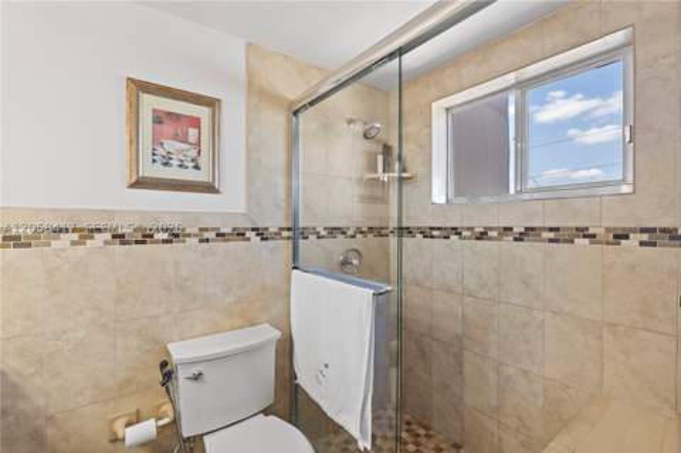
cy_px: 226
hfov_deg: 96.8
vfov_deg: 73.6
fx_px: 302
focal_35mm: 16
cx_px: 340
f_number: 4.5
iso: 400
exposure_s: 1/15
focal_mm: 16
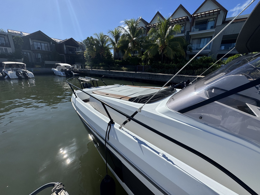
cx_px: 130
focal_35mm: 14
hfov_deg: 102.1
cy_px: 98
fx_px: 105
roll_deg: -1.9
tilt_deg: -16.5
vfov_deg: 85.7
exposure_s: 1/3717
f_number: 2.2
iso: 50
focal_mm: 2.22
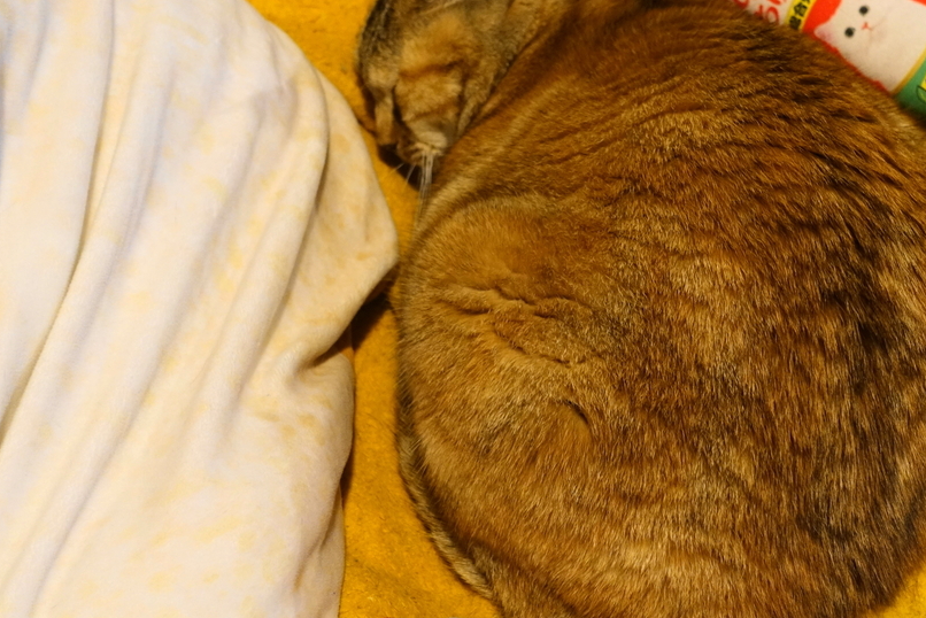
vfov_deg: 21.2
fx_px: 1647
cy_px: 258
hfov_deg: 31.2
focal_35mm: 64
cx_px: 589
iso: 800
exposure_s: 1/15
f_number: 2.8
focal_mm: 15.74
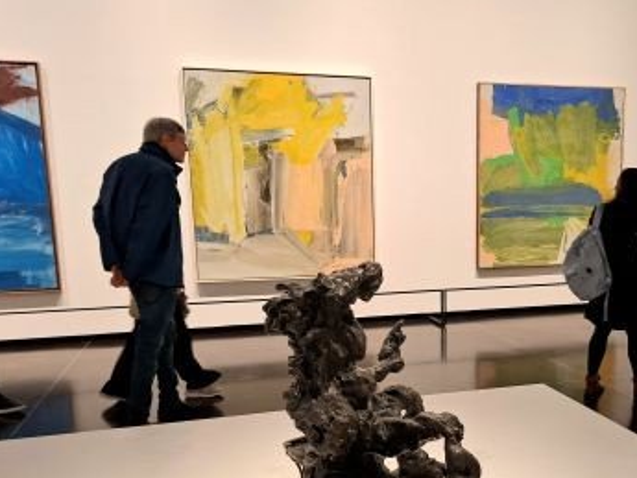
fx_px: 589
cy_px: 284
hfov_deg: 56.4
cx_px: 377
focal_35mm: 32
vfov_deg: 44.0
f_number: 1.8
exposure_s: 1/50
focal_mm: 5.54
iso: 160
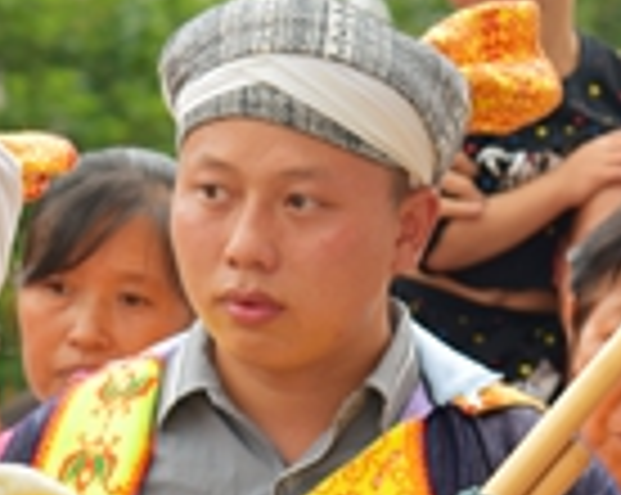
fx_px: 5304
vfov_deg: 5.3
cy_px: 590
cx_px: 94
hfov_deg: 6.7
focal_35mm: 289
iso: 100
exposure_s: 1/100
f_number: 5
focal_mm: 85
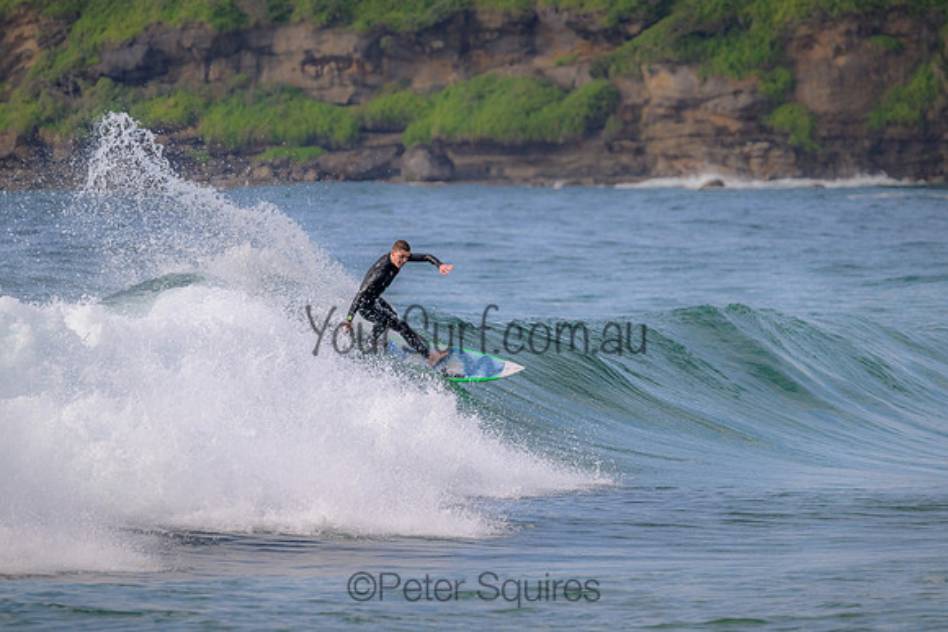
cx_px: 474
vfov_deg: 2.6
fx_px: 13959
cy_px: 316
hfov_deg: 3.9
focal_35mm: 530
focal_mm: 530
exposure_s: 1/2000
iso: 1400
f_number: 10
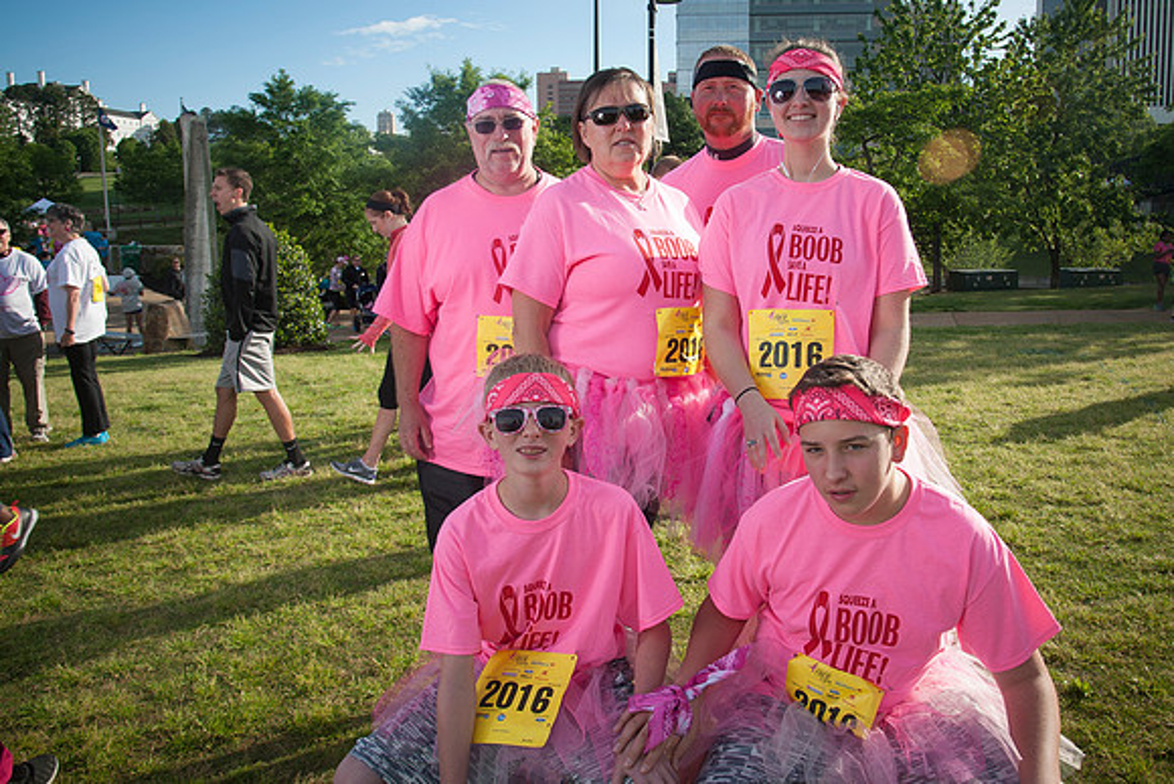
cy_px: 328
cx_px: 642
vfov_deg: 46.4
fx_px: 911
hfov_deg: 65.5
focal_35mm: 28
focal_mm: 24
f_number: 7.1
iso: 100
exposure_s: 1/250
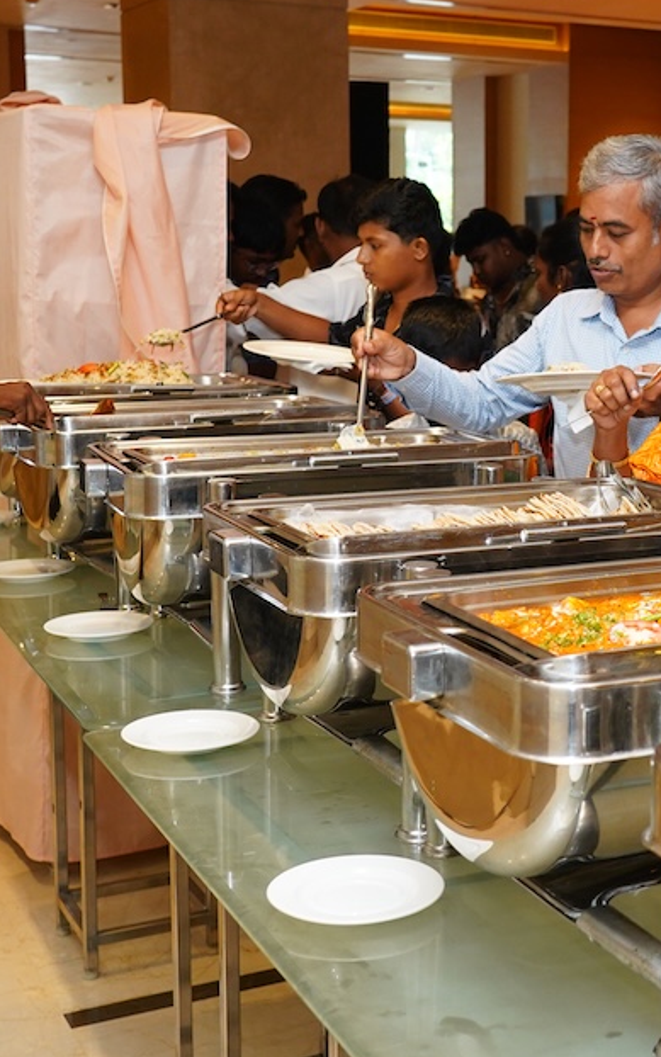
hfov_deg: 22.0
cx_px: 637
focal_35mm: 57
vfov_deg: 35.7
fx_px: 1642
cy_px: 491
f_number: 5
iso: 1600
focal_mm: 29
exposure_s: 1/200
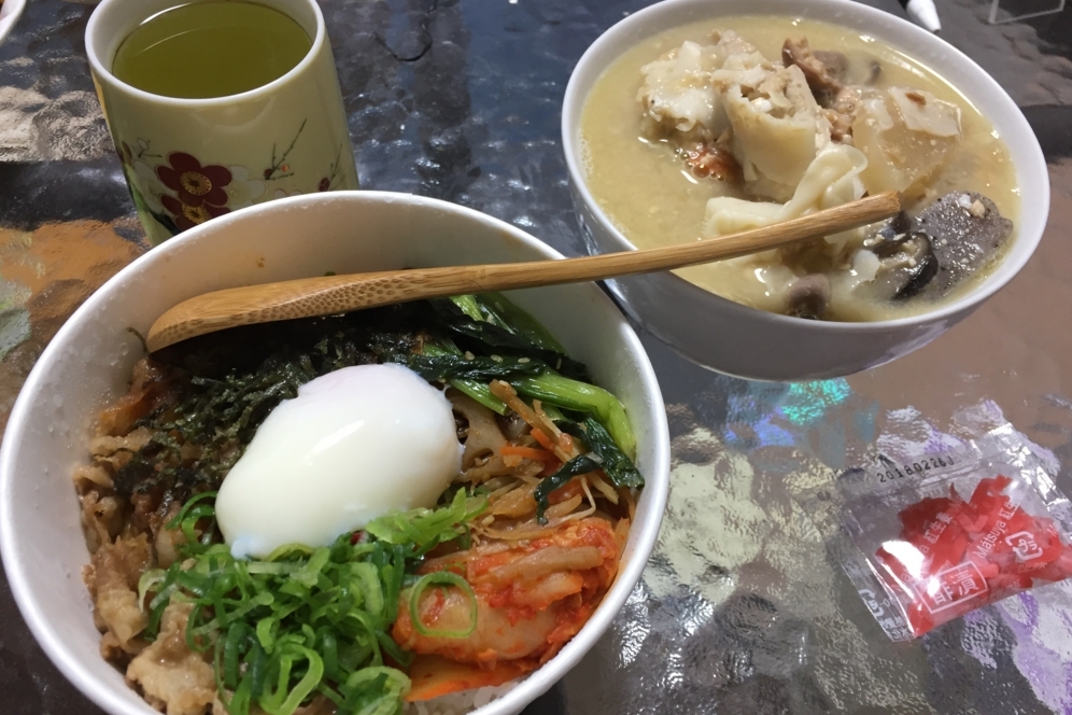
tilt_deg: -56.0
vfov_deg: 42.3
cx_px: 524
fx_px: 923
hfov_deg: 60.3
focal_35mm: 31
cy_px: 398
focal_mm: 4.15
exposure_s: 1/30
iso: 80
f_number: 2.2
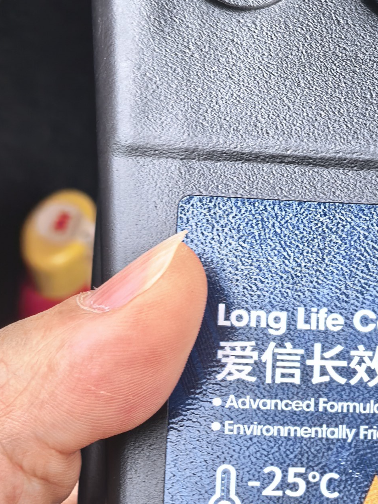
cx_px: 504
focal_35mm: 78
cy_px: 480
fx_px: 1136
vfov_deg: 24.1
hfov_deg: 17.6
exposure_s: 1/60
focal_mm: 8.5
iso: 125
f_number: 4
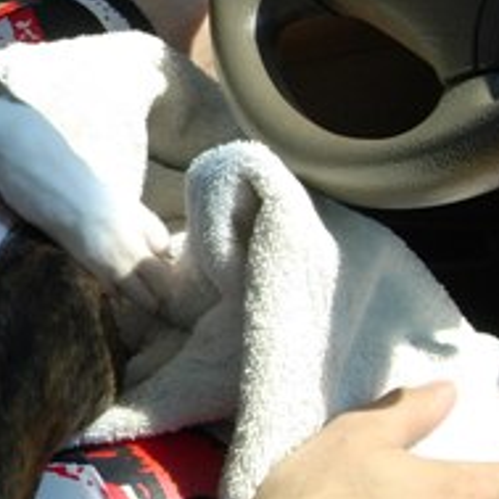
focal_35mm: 101
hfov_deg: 16.4
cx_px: -127
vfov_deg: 17.2
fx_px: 1647
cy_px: 158
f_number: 4.8
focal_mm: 7.8
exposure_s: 1/384
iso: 79
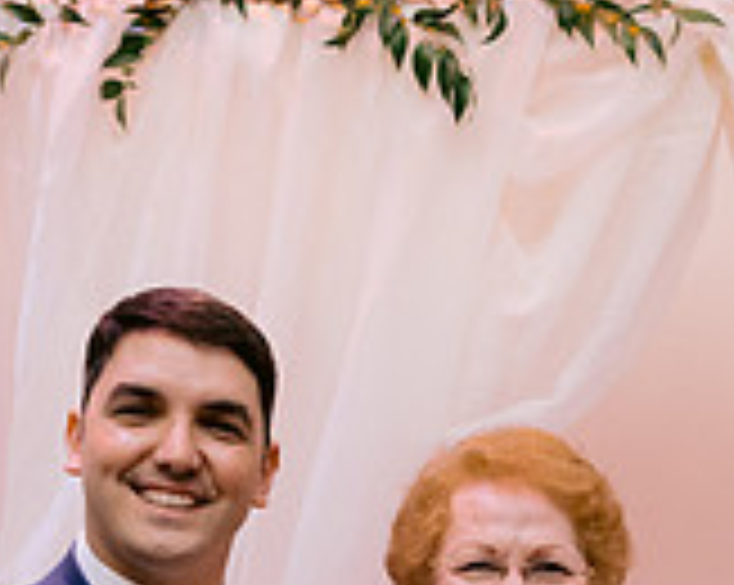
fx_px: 2539
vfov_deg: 12.5
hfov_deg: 15.9
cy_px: 862
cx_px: 851
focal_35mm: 117
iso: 1250
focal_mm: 35
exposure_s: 1/125
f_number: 2.2
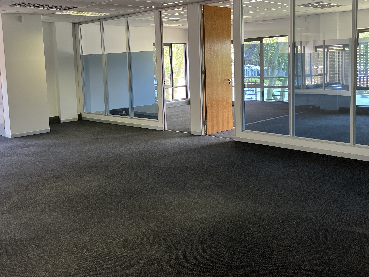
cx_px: 175
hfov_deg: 49.0
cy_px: 110
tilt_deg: -7.2
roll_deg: +1.6
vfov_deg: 37.6
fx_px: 405
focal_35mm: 38
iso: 125
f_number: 1.6
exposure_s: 1/100
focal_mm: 5.1
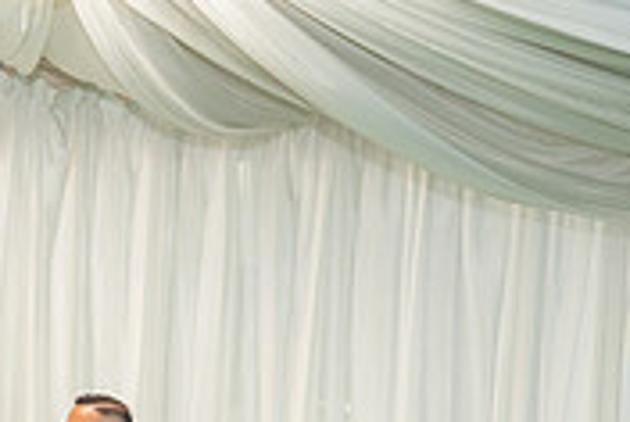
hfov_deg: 19.0
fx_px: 1876
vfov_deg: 12.4
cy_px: 585
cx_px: 200
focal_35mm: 107
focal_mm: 24
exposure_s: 1/160
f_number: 3.2
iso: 800
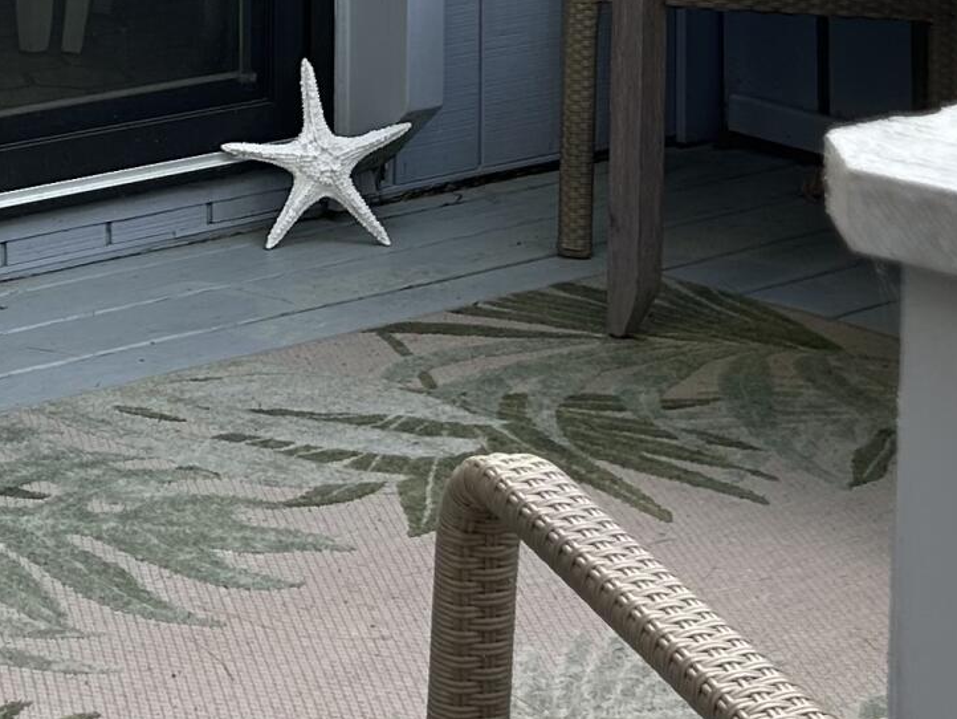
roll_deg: +0.1
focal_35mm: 108
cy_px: -276
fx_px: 2987
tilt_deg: -6.2
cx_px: -178
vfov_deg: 13.1
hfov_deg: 17.4
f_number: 1.5
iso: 40
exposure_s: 1/121
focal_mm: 5.7
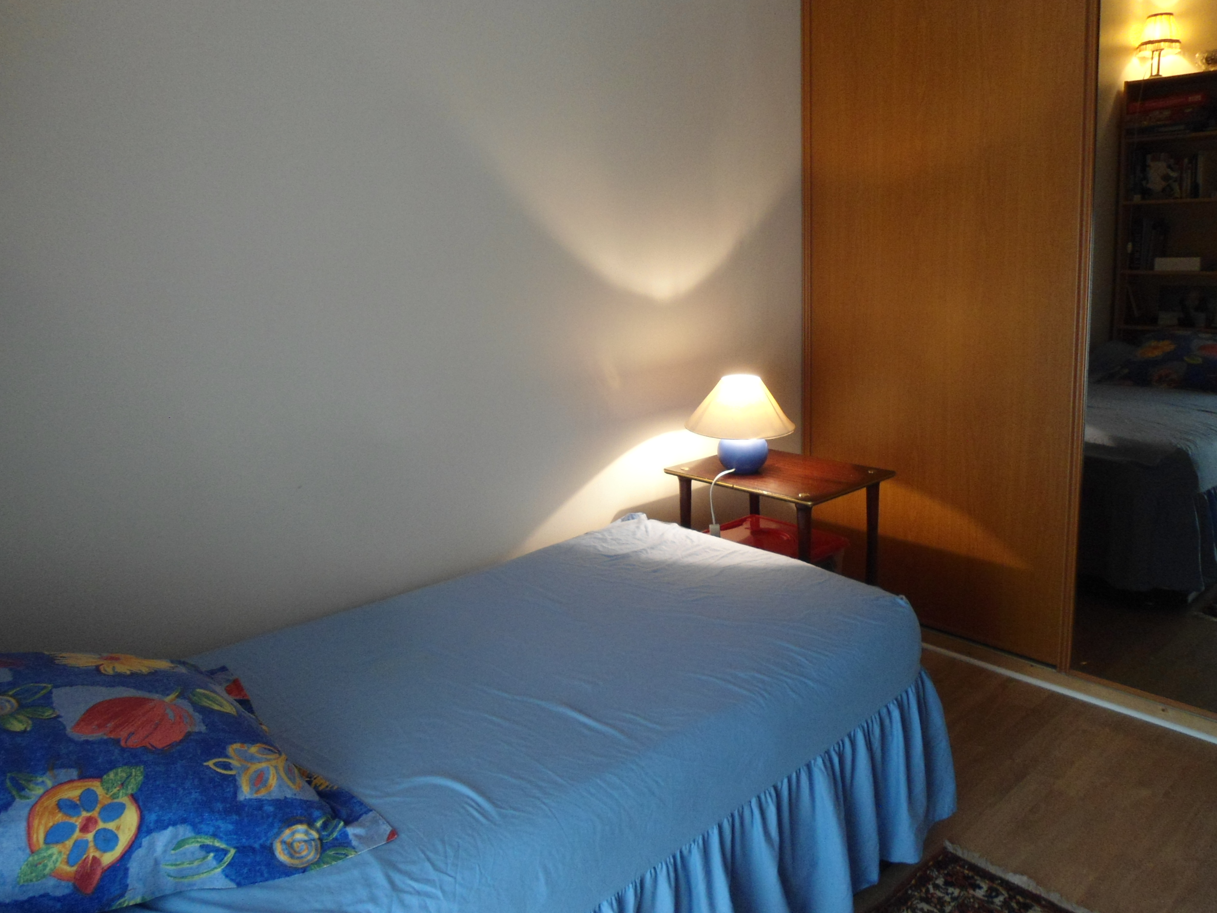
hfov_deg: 65.3
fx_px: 949
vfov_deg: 51.3
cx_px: 604
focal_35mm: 27
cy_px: 444
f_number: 2.8
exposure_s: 1/30
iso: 200
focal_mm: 4.7
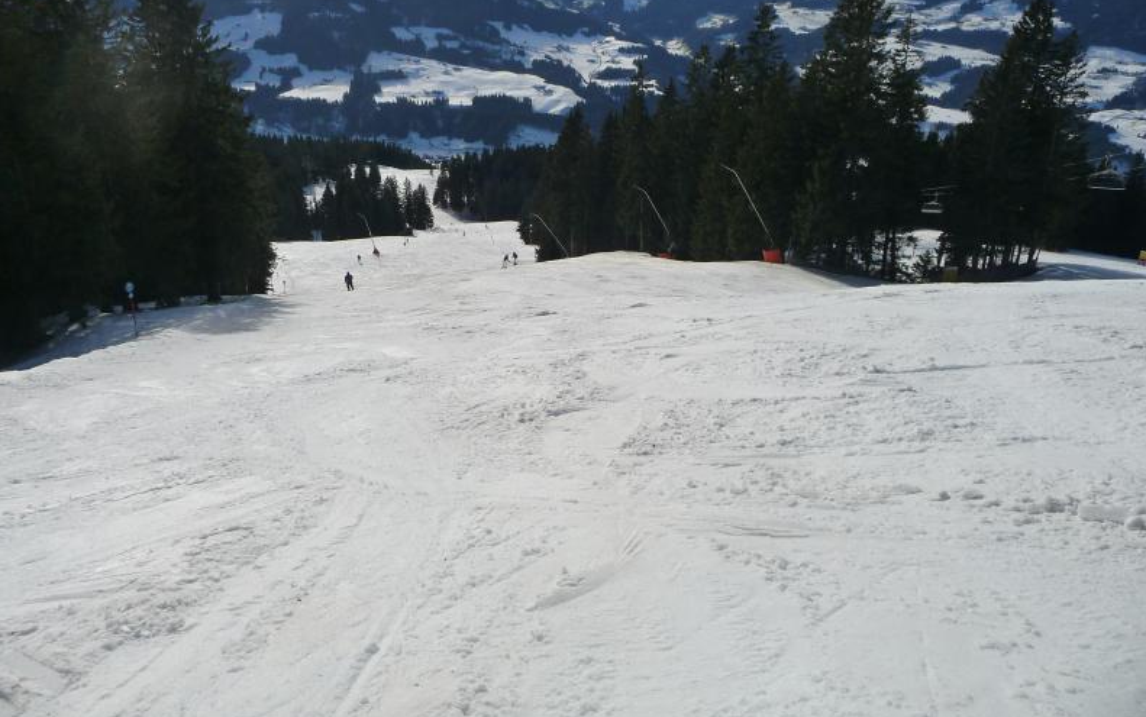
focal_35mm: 30
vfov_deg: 41.7
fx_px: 937
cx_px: 568
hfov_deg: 62.9
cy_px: 288
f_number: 8
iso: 160
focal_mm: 4.7
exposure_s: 1/500
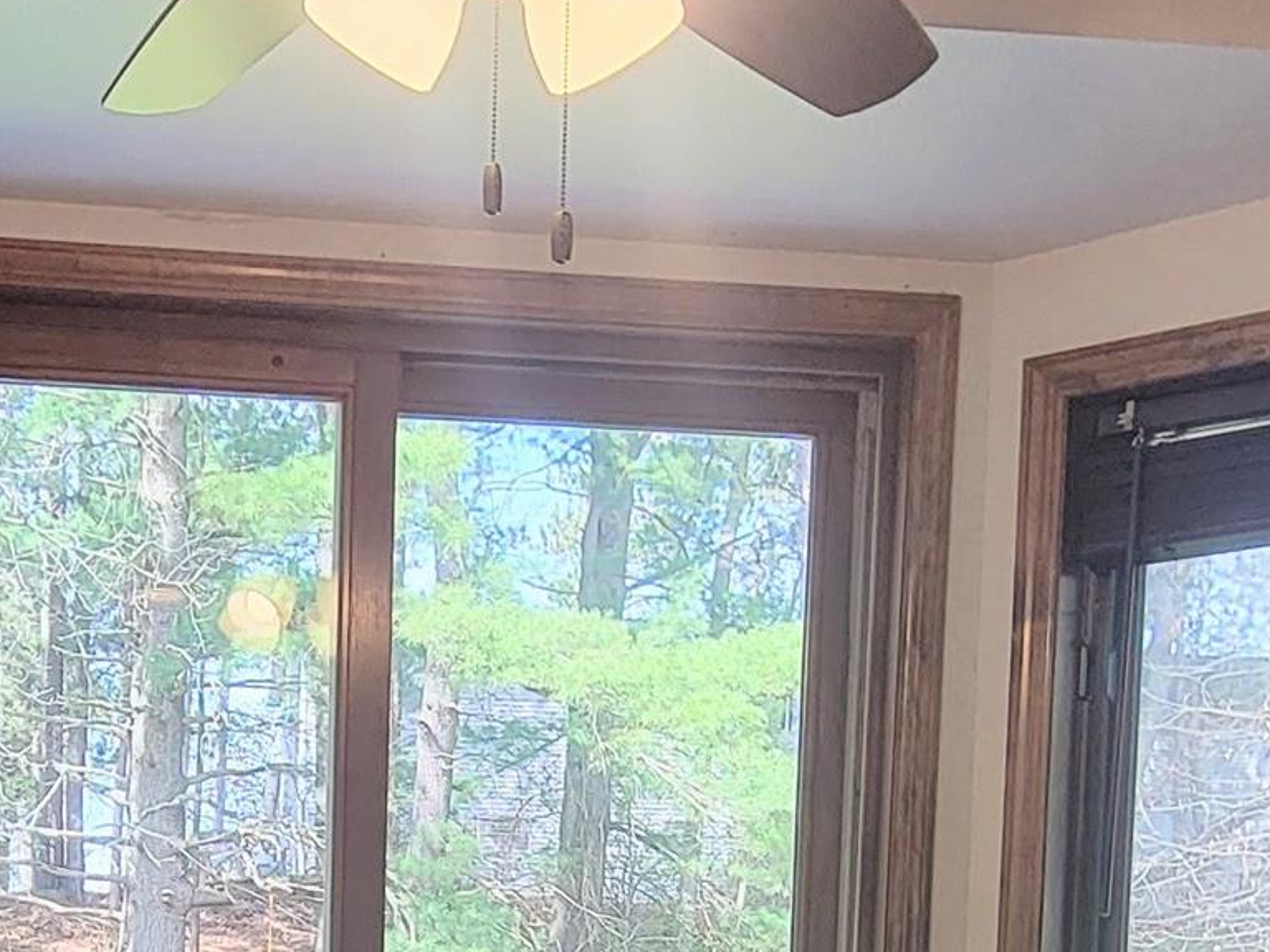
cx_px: 413
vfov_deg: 24.4
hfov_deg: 36.4
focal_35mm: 52
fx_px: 1908
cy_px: 1246
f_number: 2.2
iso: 80
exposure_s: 1/120
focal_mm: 2.2
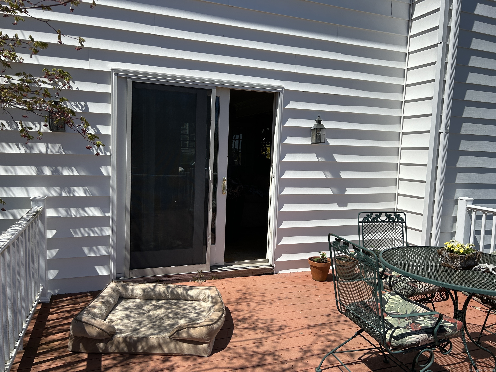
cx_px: 248
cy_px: 186
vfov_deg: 53.1
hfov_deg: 67.3
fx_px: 373
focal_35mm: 26
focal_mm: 5.7
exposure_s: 1/6579
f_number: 1.5
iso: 50
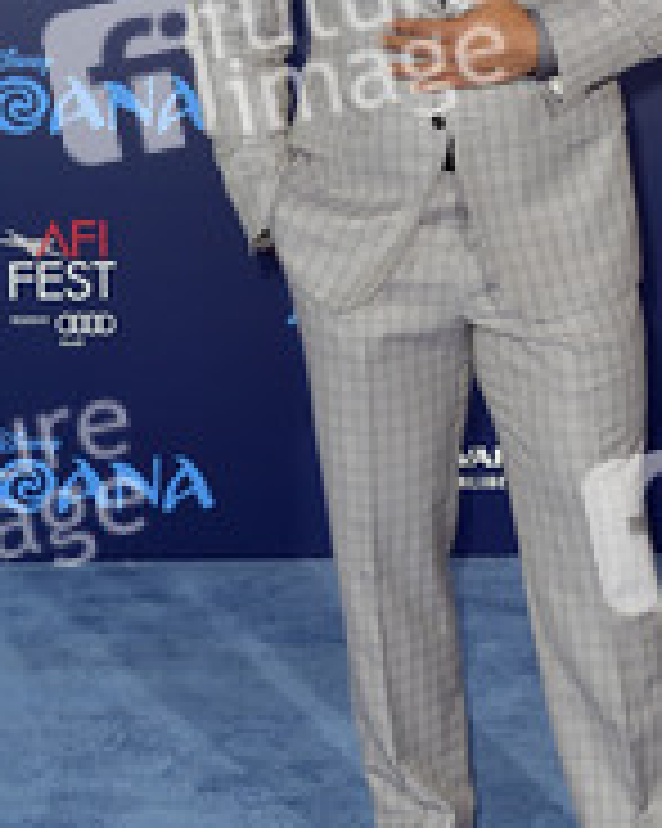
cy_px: 284
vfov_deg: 19.5
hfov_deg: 15.7
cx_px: 408
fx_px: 2402
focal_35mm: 98
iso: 400
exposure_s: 1/320
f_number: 4.5
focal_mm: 48
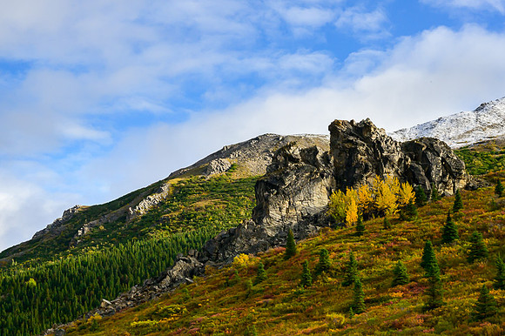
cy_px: 153
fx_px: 825
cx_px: 261
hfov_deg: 34.0
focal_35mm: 59
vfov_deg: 23.0
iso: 400
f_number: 20
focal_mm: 54
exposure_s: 1/250
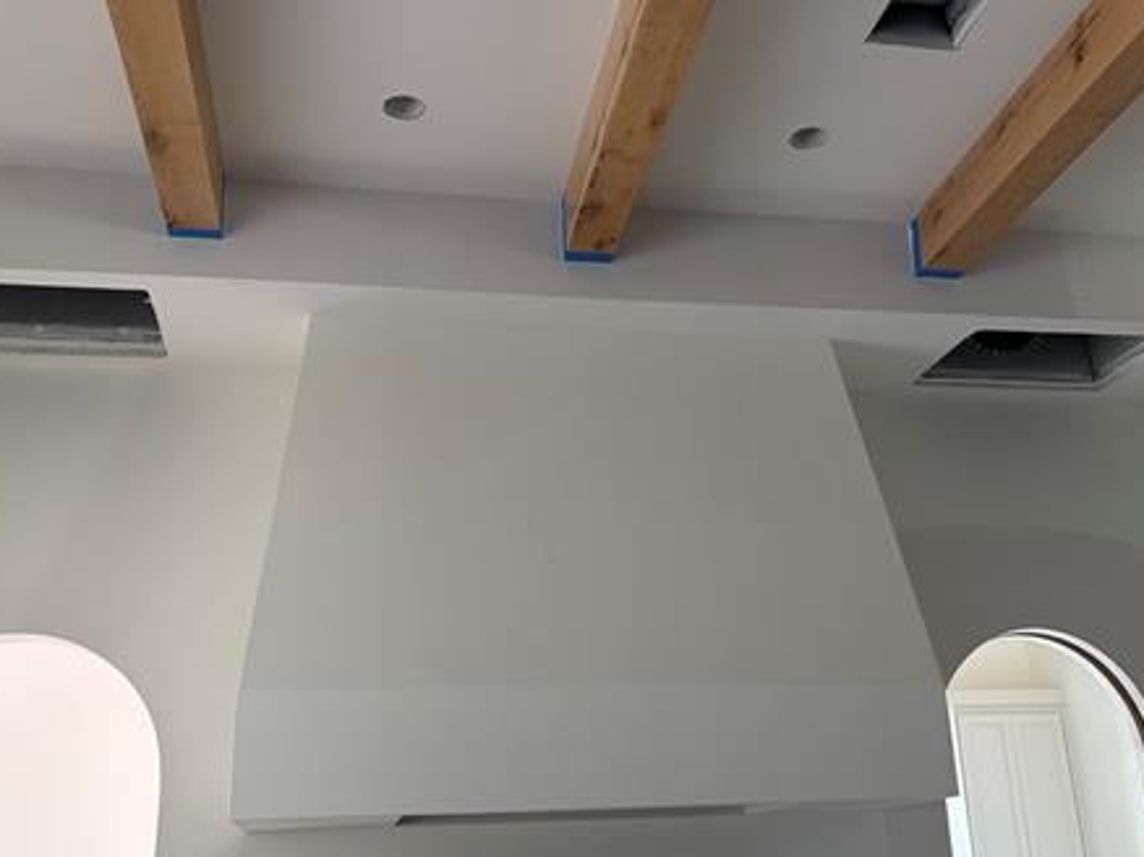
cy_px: 418
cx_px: 590
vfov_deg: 37.7
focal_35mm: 38
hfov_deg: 49.0
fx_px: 1255
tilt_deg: +20.8
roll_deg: +2.7
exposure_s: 1/60
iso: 125
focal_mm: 5.96
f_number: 1.6
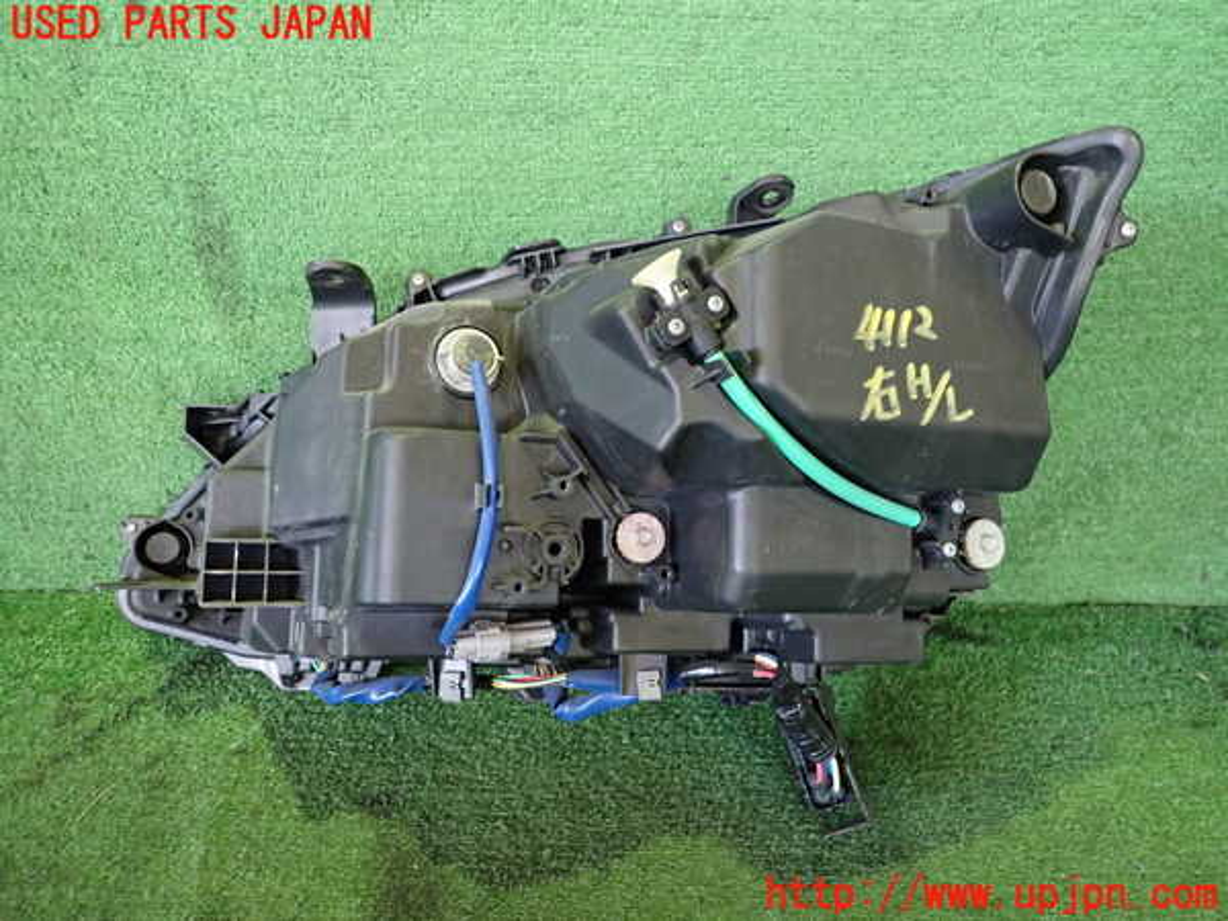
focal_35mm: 25
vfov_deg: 54.9
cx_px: 614
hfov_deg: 69.4
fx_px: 887
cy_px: 460
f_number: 2
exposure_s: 1/30
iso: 640
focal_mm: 4.5
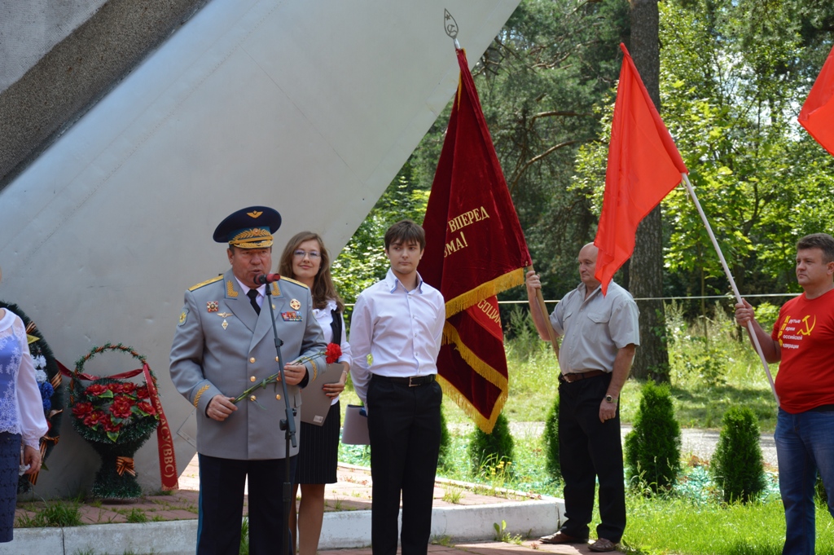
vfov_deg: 14.7
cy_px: 278
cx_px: 417
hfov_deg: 21.9
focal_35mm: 93
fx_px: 2153
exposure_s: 1/125
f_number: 5.6
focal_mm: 62
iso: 100
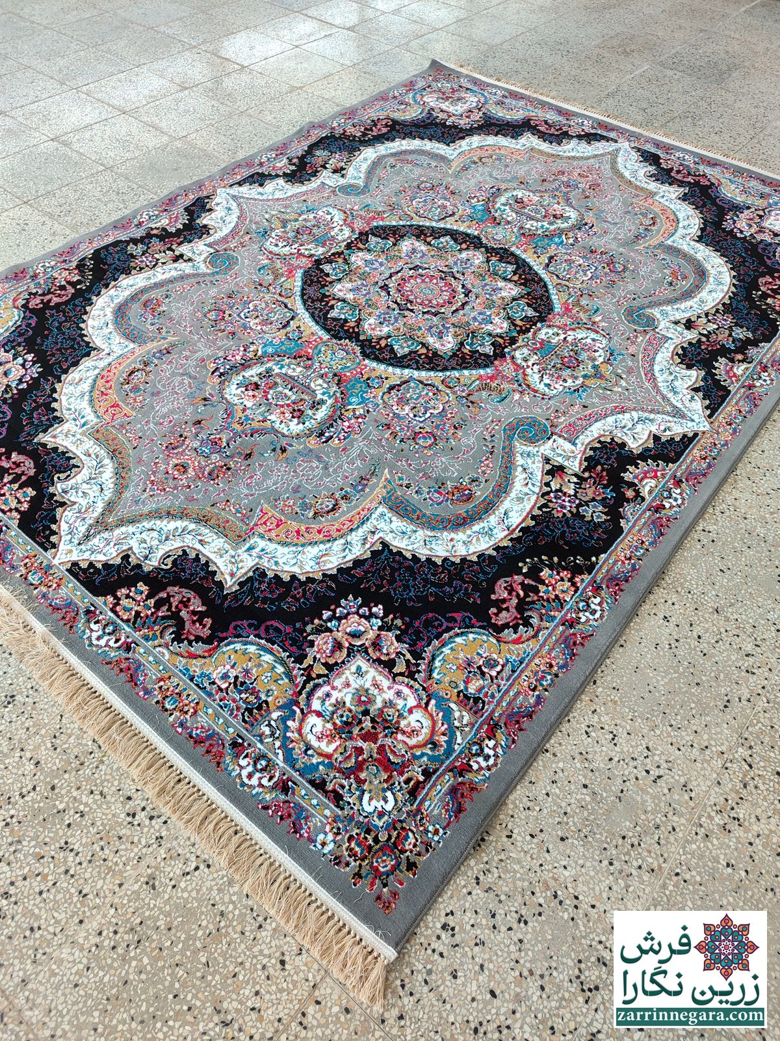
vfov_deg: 69.4
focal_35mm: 25
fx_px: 751
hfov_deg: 54.9
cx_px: 390
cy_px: 520
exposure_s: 1/100
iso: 247
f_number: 1.89
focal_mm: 5.95
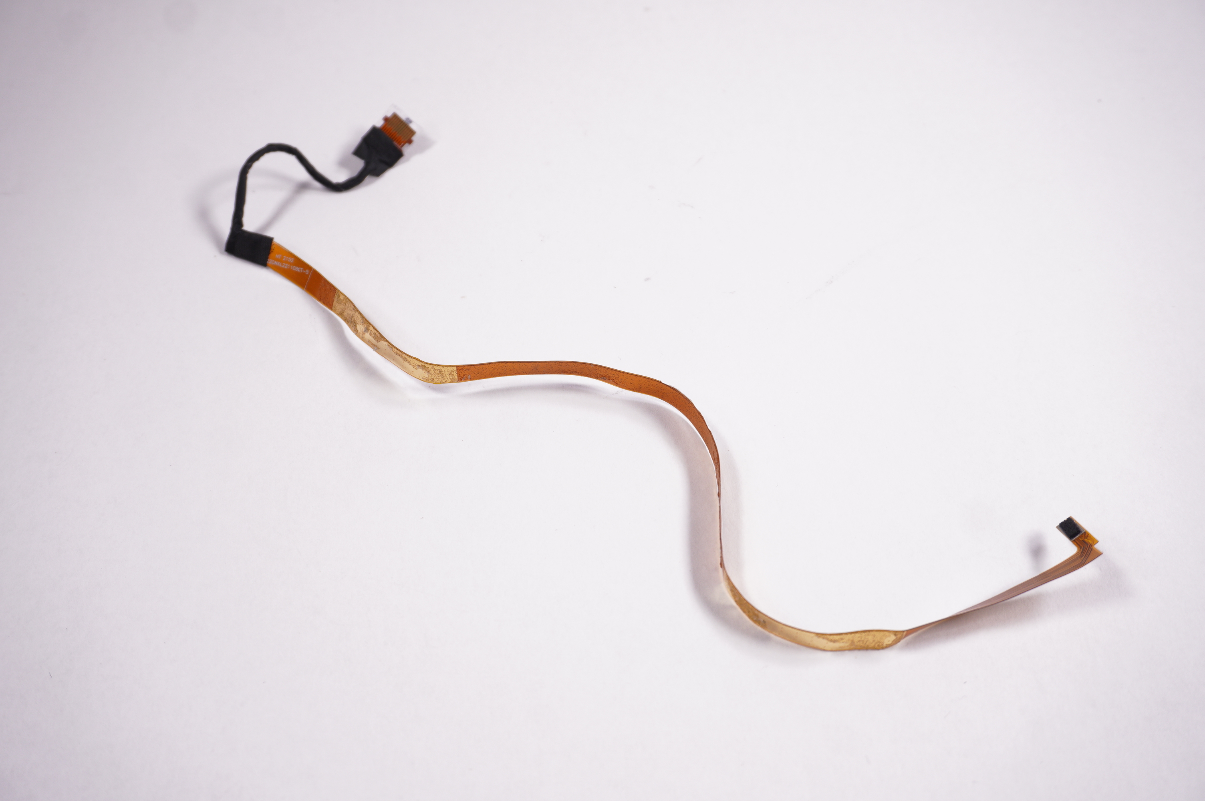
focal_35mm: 39
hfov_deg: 49.6
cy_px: 400
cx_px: 602
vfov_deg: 34.1
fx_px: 1304
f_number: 5.6
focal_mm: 26
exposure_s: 1/250
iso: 320
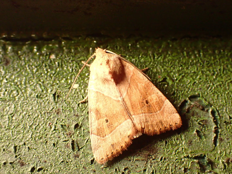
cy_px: 87
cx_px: 116
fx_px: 362
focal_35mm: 54
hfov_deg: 35.5
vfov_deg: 27.0
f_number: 3.3
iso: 1000
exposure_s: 1/50
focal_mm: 9.65
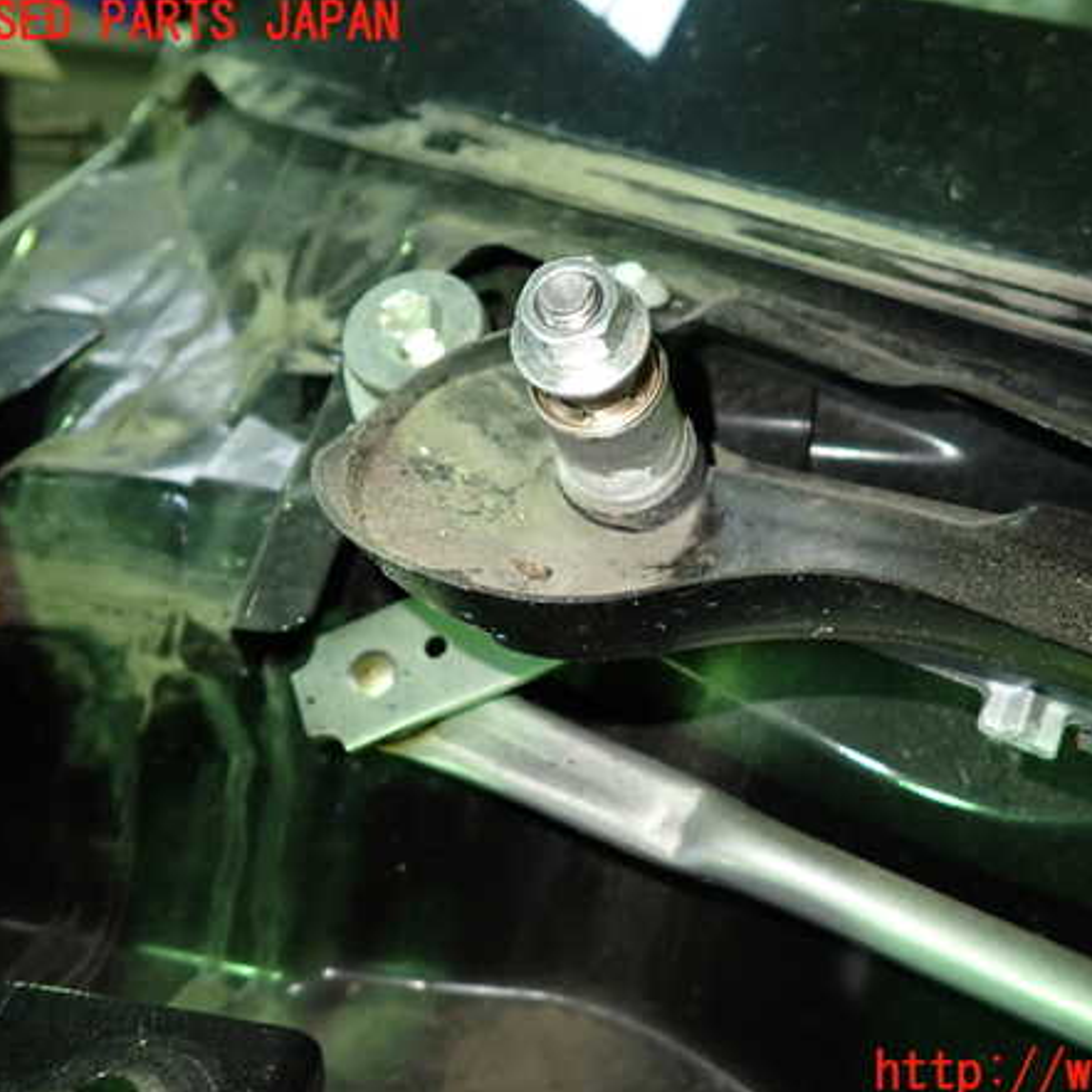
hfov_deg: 53.4
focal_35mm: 30
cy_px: 548
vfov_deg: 54.0
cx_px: 692
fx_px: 1071
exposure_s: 1/30
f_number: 2
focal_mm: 4.5
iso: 320
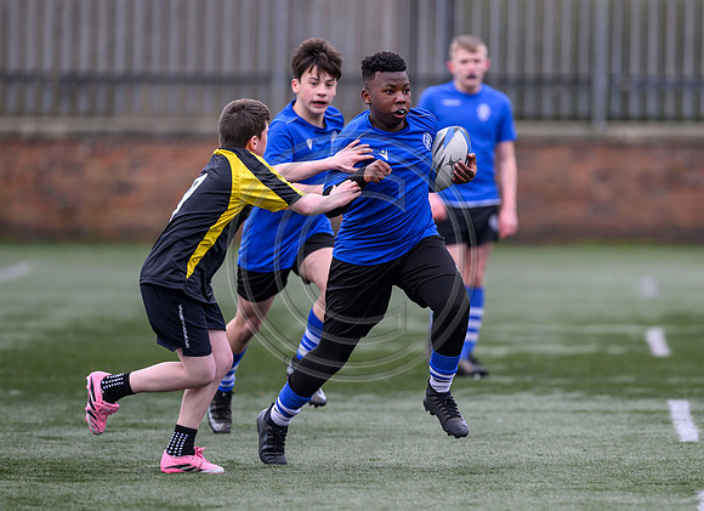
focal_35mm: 518
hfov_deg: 3.9
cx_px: 419
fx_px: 10419
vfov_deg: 2.8
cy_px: 312
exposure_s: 1/1600
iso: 500
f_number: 3.5
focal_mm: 400
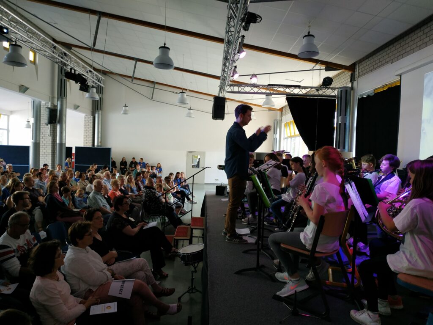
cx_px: 216
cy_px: 162
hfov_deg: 71.6
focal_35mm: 24
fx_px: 300
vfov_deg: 56.8
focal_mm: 3.94
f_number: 1.9
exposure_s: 1/33
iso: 200
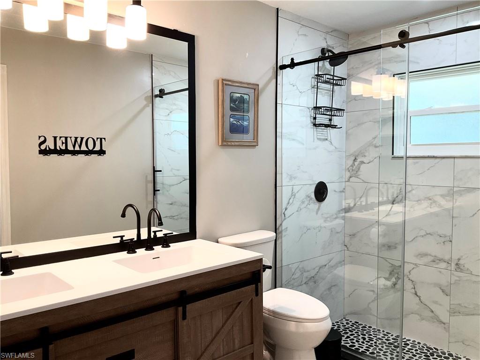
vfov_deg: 48.2
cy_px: 180
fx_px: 402
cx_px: 240
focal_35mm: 29
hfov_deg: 61.7
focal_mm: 3
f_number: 1.8
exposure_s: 1/60
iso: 50
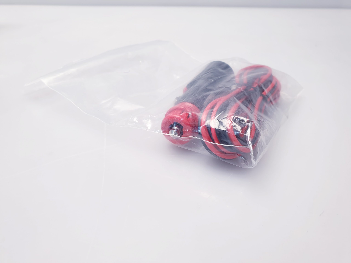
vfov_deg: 53.1
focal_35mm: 26
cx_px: 176
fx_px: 264
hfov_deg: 67.3
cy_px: 132
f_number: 2.4
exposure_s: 1/50
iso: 64
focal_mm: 4.3
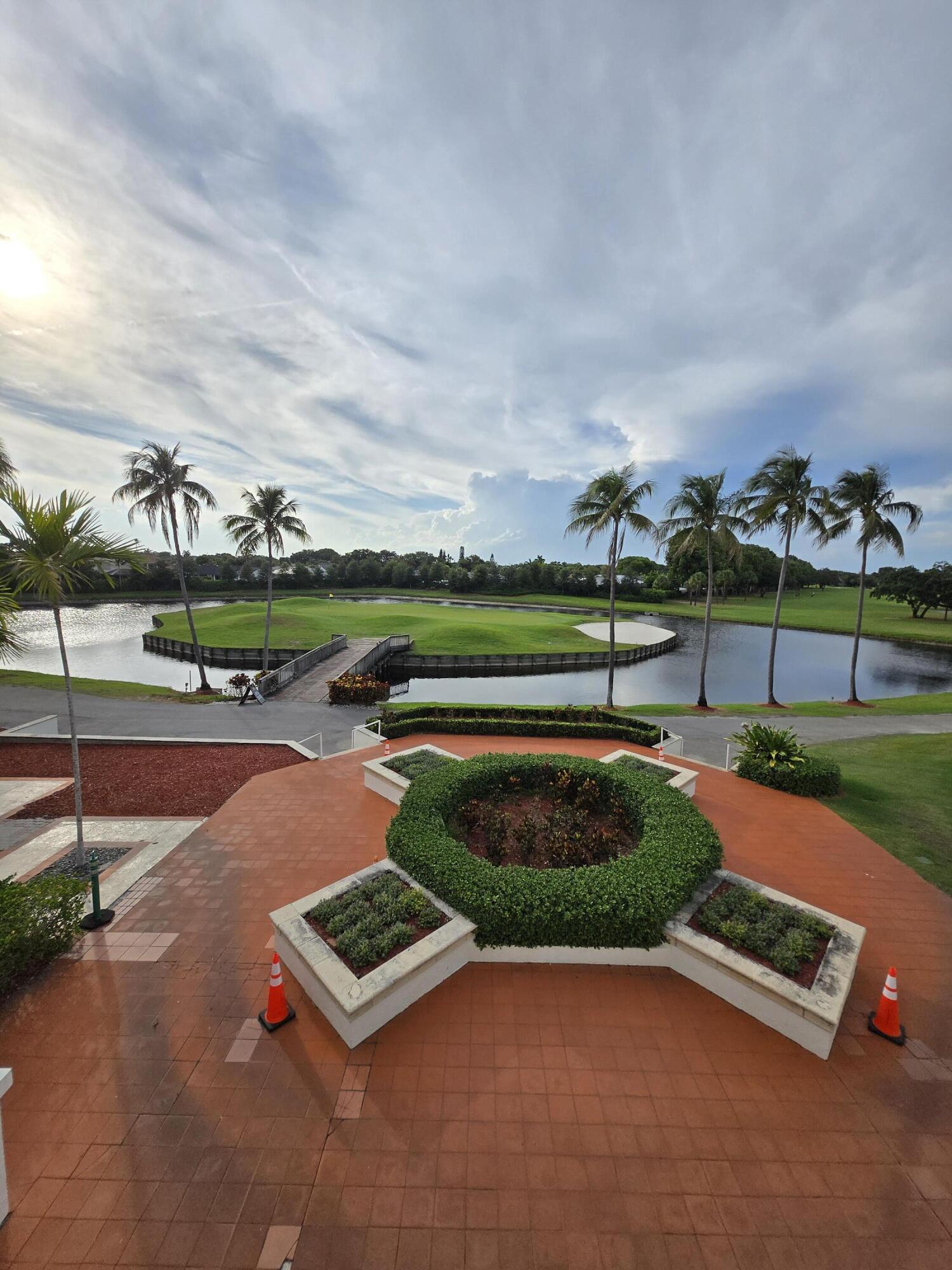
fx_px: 477
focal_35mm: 13
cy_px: 635
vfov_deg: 106.2
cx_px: 476
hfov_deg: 89.9
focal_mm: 1.7
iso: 25
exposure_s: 1/1864
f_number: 2.2
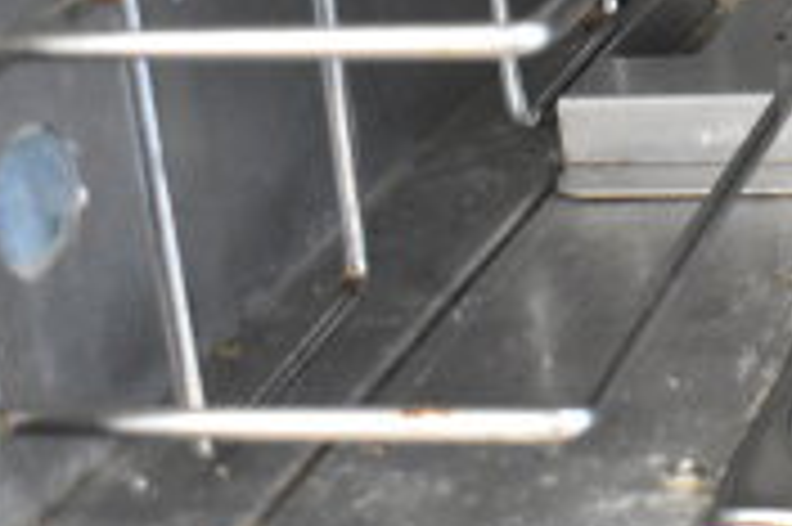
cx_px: 1282
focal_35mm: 125
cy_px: -79
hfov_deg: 14.9
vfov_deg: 10.8
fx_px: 2747
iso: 3600
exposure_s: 1/40
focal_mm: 24
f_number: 3.8
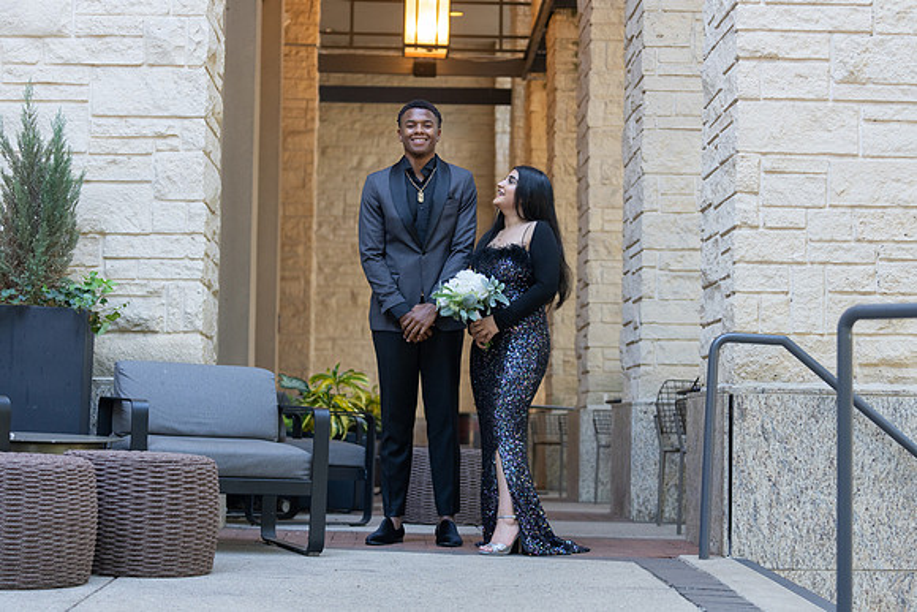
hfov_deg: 27.9
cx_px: 458
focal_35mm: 72
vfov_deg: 18.8
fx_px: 1843
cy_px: 306
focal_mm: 70
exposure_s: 1/320
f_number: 2.8
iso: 1250
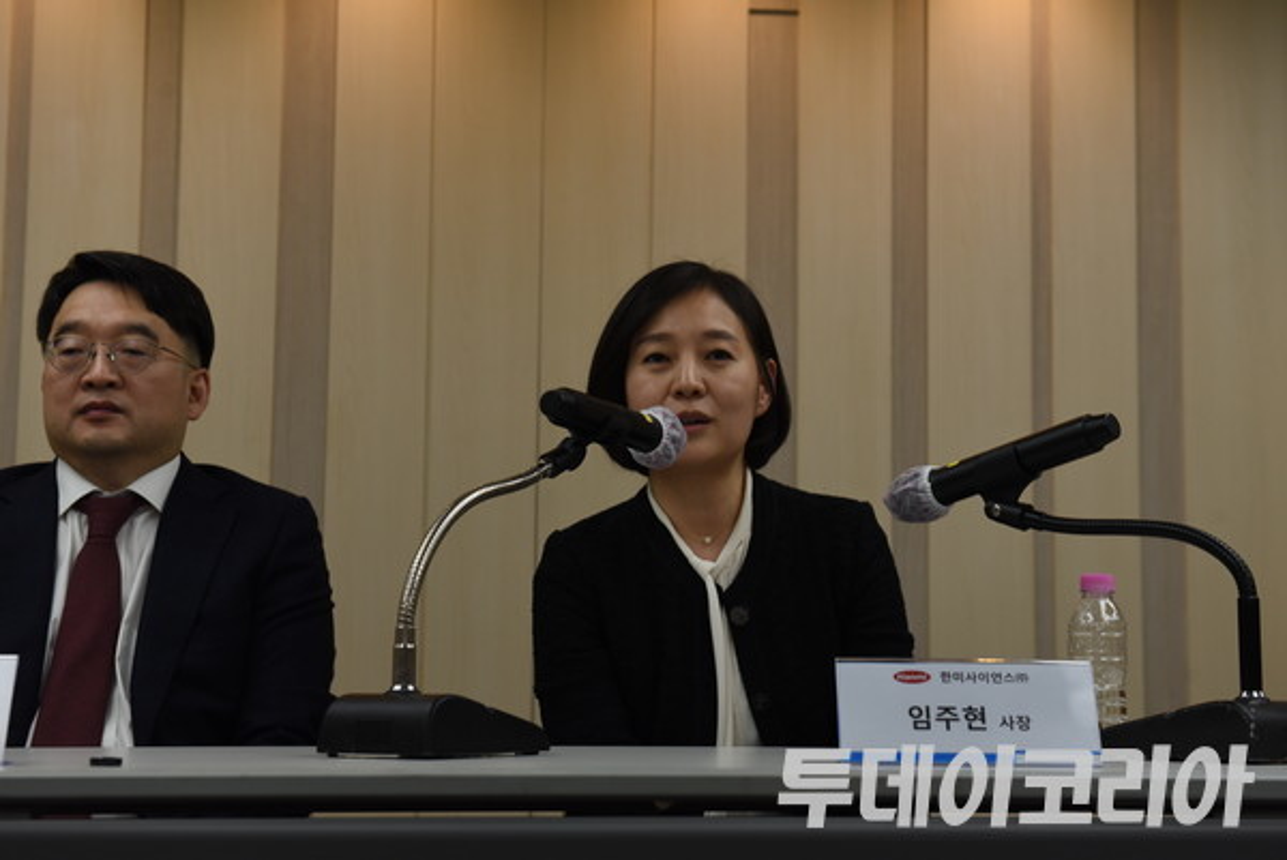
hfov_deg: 33.4
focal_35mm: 60
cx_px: 644
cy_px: 430
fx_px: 2146
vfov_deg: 22.7
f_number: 5.6
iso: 800
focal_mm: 60
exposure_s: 1/200
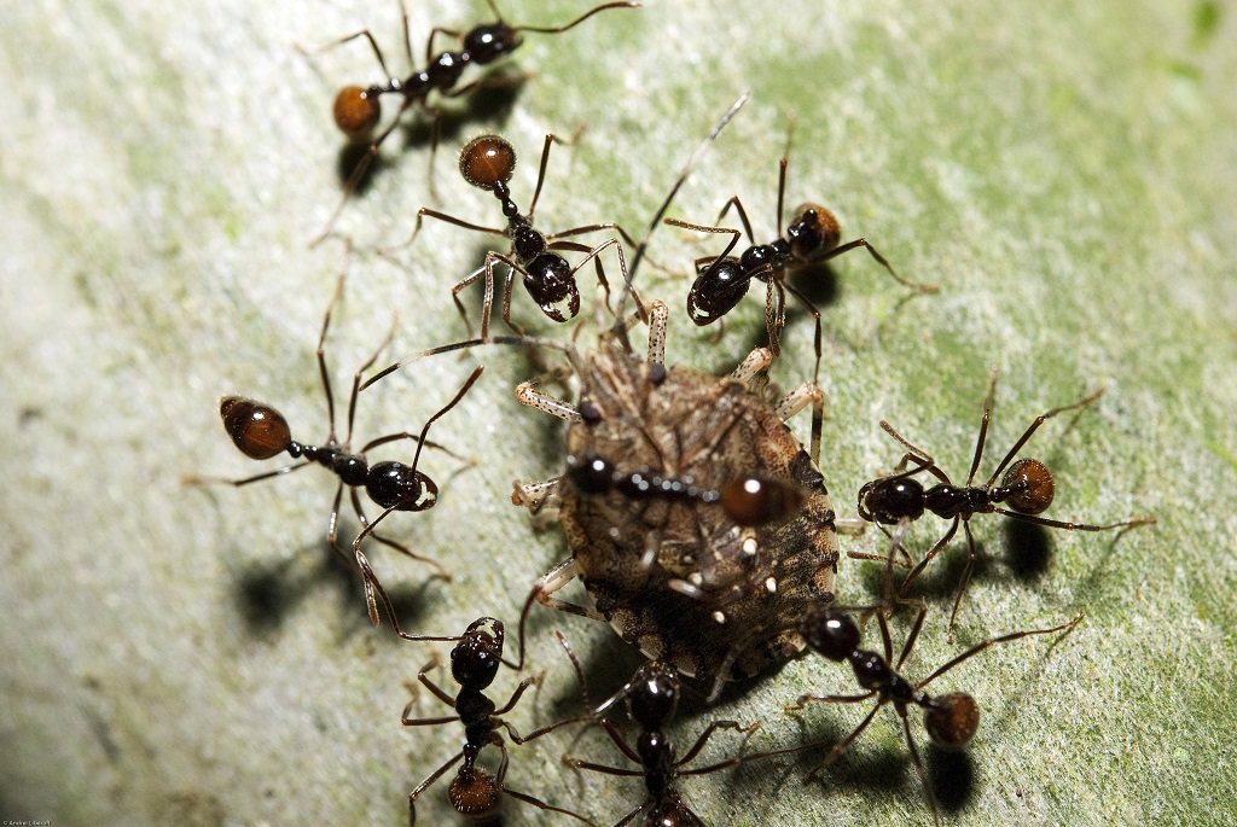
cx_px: 618
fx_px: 3096
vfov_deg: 15.2
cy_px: 414
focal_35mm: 90
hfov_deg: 22.6
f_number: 11
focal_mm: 60
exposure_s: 1/125
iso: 400
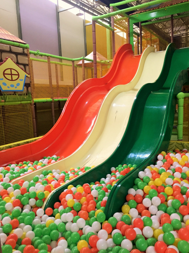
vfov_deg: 61.7
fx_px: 211
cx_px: 94
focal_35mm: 29
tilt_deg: -7.5
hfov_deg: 48.2
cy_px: 126
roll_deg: +1.5
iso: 200
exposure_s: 1/33
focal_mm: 4.15
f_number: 2.2
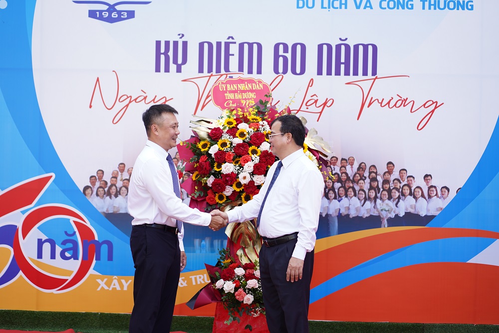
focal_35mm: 85
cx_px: 250
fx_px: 1178
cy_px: 166
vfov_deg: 16.1
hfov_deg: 23.9
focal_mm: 85
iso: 200
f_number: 2.2
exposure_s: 1/640
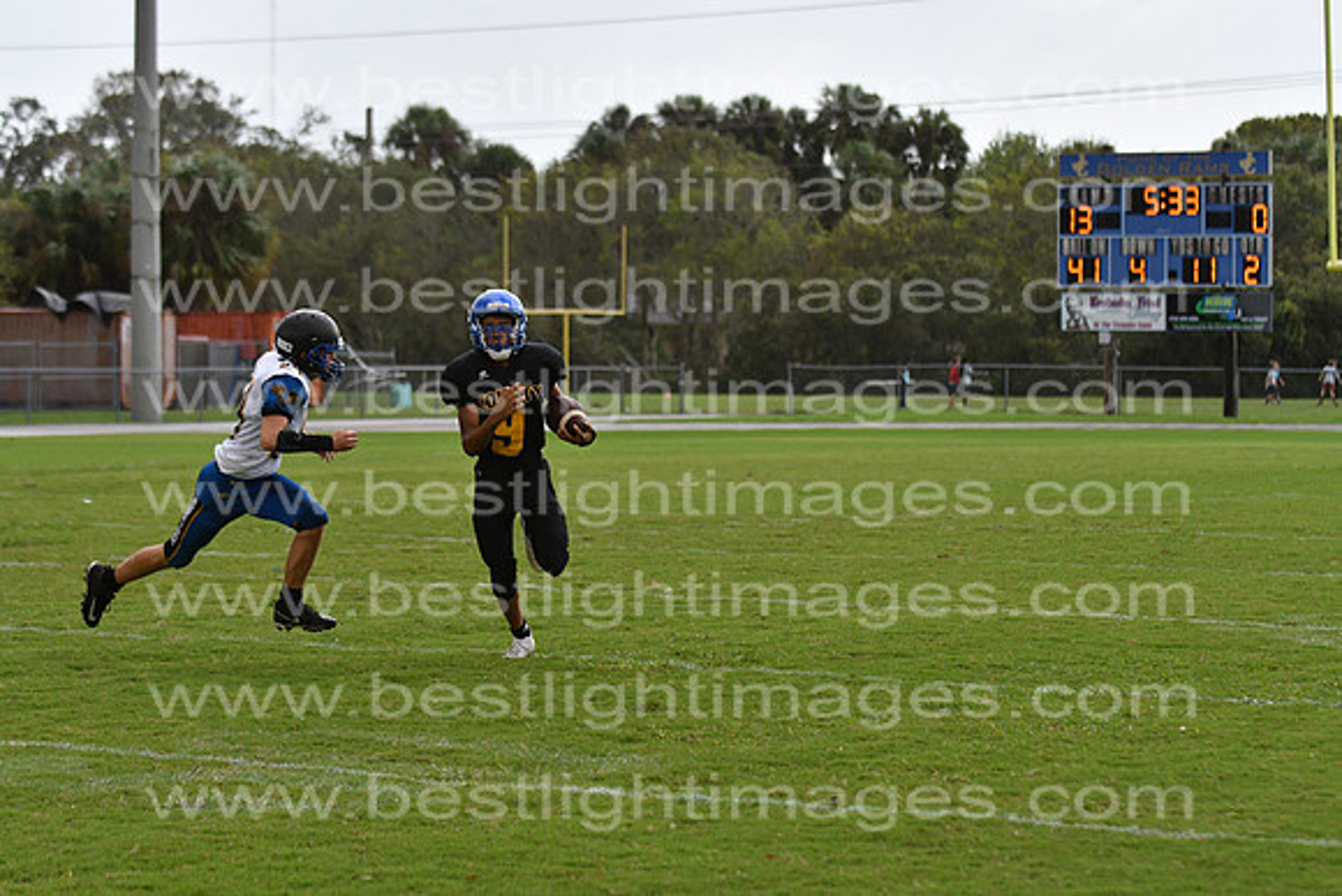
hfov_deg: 9.8
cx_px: 671
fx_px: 7830
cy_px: 448
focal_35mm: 210
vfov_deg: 6.5
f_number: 3.5
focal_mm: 140
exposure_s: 1/3200
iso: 1000
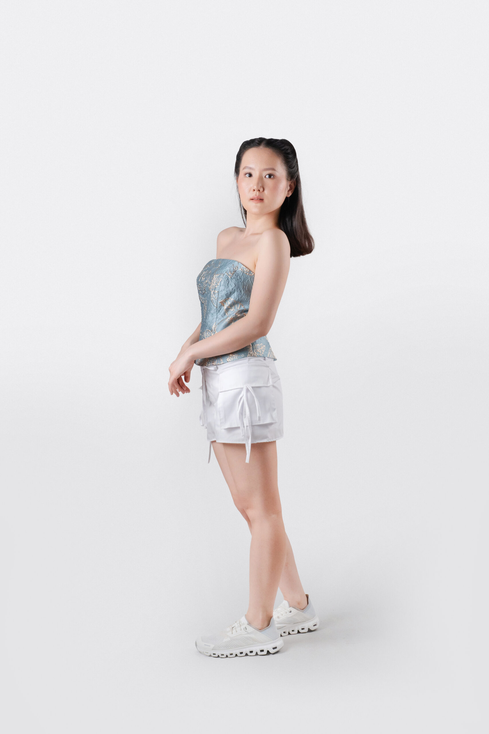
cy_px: 367
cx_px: 244
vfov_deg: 42.7
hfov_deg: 29.2
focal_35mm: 46
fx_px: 937
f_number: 8
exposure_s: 1/125
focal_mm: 46
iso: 1600
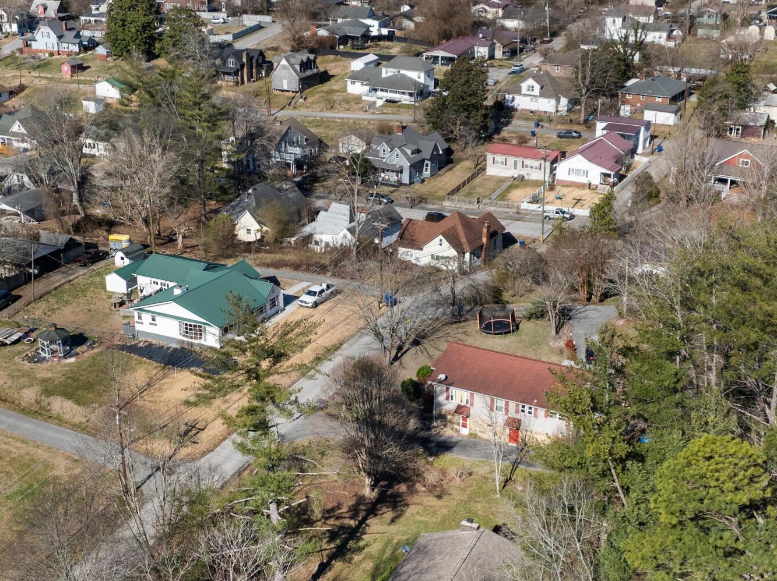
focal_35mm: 54
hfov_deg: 35.6
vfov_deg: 26.9
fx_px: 1211
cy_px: 366
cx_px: 388
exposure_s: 1/400
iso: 110
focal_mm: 12.29
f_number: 2.8
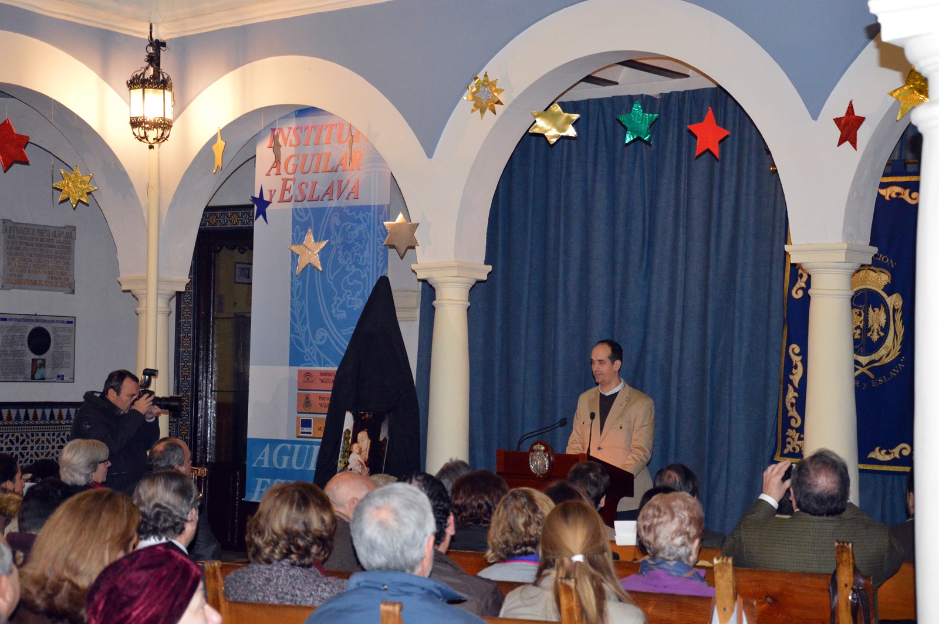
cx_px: 470
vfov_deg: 18.9
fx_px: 1876
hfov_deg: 28.1
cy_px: 312
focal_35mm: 72
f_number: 4.8
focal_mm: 48
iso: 3200
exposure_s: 1/60
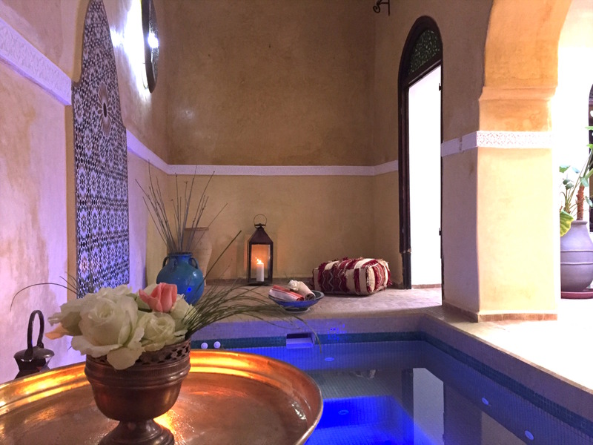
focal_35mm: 29
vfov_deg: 48.2
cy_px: 222
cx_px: 296
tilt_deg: +0.4
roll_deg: +0.6
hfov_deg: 61.7
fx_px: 497
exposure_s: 1/25
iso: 250
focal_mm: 4.15
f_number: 2.2
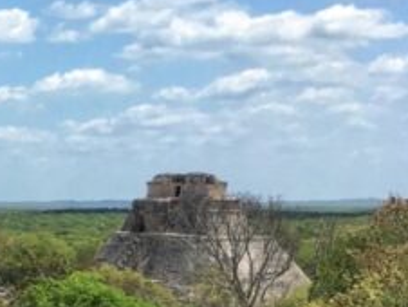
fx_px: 1605
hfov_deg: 12.1
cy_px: 337
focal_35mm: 136
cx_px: -509
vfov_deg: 10.8
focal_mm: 4.15
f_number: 2.2
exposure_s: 1/1876
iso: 25
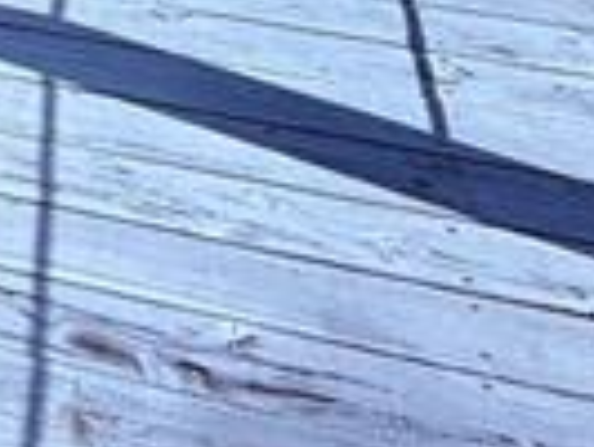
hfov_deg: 15.3
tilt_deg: -7.5
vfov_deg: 11.1
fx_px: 1855
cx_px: -523
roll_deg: +0.4
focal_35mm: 108
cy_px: -688
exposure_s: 1/2717
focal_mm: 2.22
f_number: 2.2
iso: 50
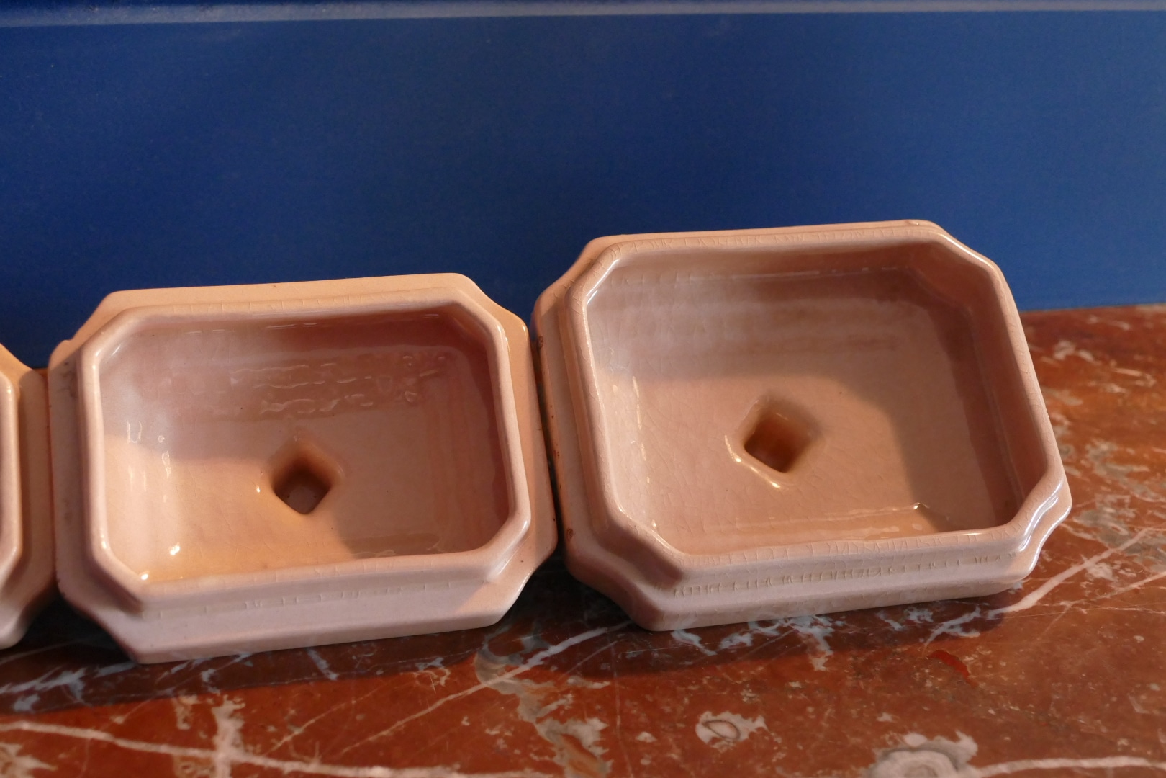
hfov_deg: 41.9
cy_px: 389
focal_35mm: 47
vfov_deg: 28.6
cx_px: 583
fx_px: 1522
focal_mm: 17
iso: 1600
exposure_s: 1/60
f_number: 3.3
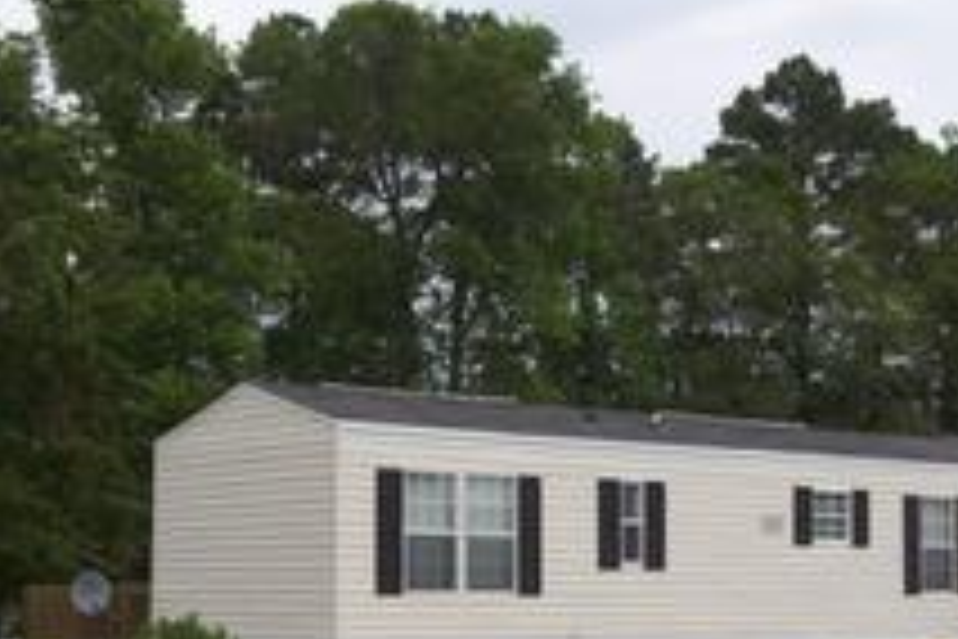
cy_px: 472
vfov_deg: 18.1
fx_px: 1996
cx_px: 542
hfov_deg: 27.0
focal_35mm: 75
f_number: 5.4
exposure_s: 1/336
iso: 80
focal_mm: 7.6
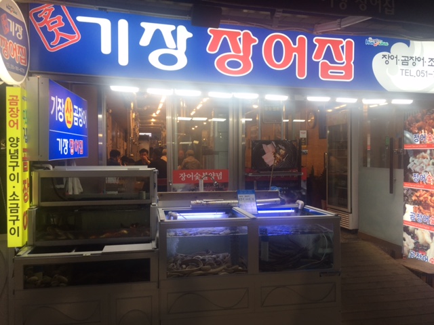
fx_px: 364
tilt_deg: -1.4
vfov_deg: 48.2
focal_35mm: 29
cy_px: 162
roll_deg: -0.8
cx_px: 217
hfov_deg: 61.7
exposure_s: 1/60
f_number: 2.2
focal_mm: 4.15
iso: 32
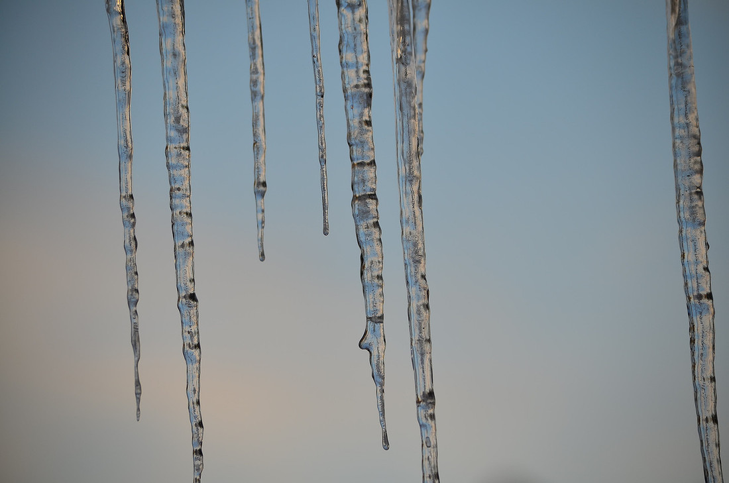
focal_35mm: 225
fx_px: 4548
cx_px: 364
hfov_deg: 9.2
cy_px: 242
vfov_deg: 6.1
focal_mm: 150
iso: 100
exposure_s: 1/500
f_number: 4.8
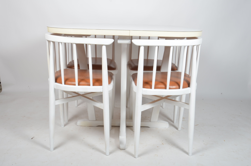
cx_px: 126
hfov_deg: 53.2
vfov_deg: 36.7
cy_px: 83
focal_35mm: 36
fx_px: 250
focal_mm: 24
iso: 100
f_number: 11
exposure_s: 1/160
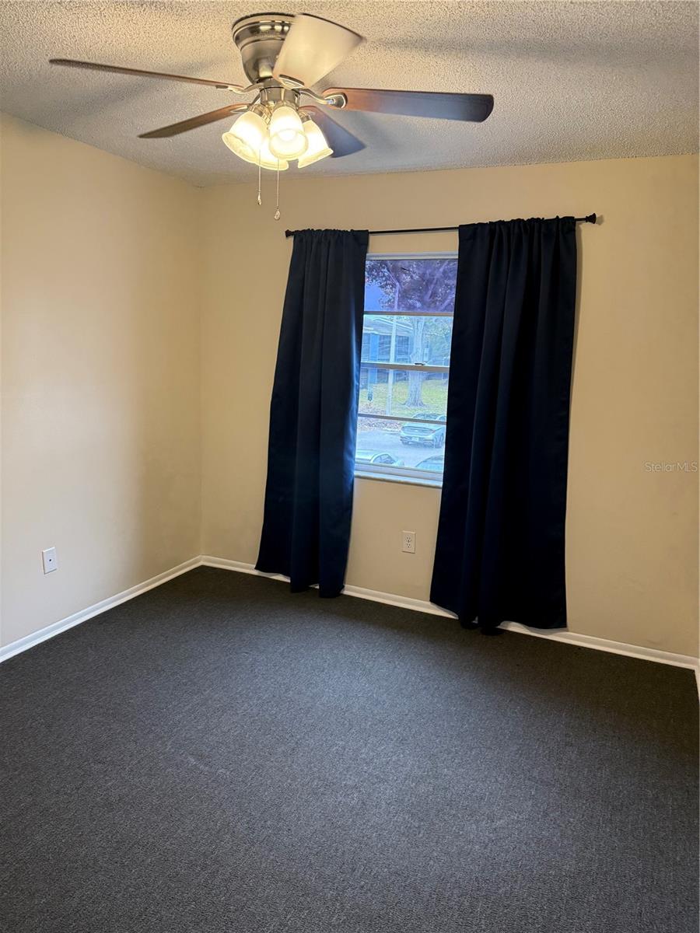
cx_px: 350
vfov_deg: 71.6
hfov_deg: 56.8
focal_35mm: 24
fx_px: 647
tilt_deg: -9.9
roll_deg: -2.6
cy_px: 466
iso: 320
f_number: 1.78
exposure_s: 1/120
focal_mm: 6.76
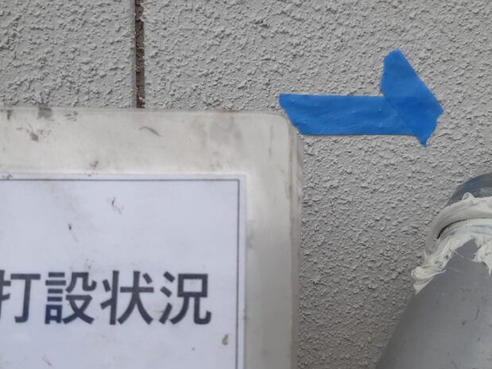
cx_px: 242
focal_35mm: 43
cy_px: 150
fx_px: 611
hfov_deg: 43.9
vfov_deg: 33.5
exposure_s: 1/782
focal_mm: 3.93
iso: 40
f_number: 1.7
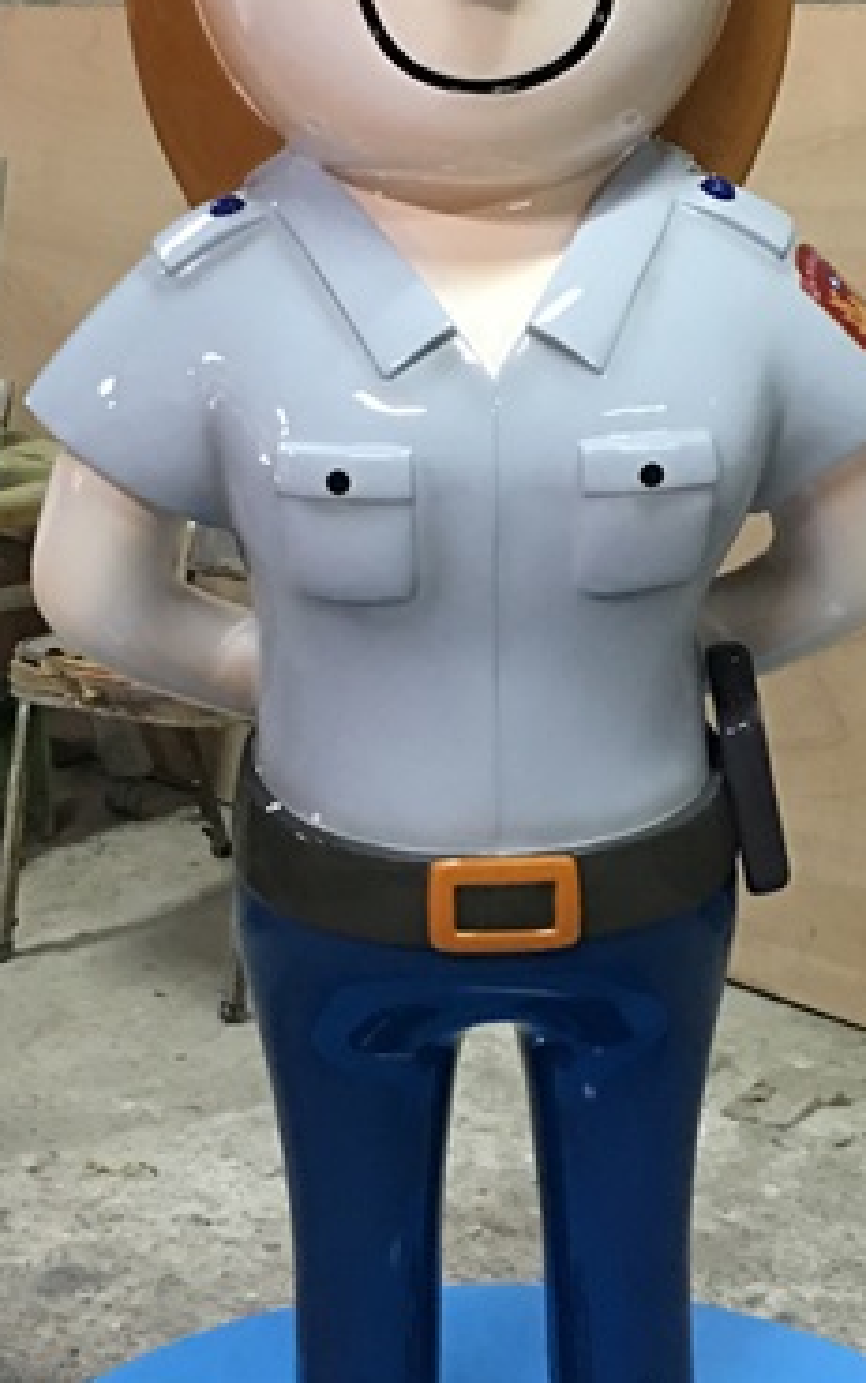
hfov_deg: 17.4
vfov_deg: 27.4
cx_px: 403
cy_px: 566
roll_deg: +2.5
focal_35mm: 75
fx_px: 2829
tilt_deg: -11.0
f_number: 2.2
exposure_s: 1/10
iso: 100
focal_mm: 4.15
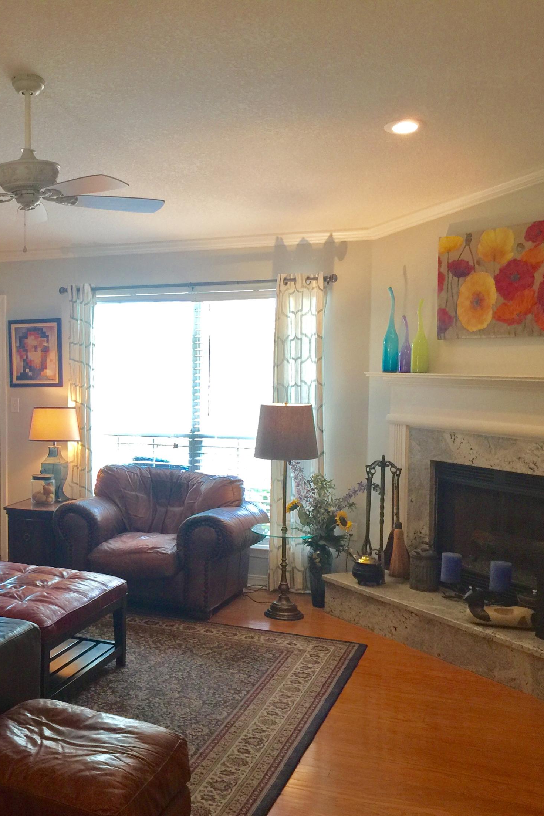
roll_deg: +0.1
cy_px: 415
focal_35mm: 41
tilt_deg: -3.1
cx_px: 6
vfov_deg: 47.4
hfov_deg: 30.4
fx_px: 929
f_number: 2.2
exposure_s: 1/15
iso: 32
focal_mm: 4.15
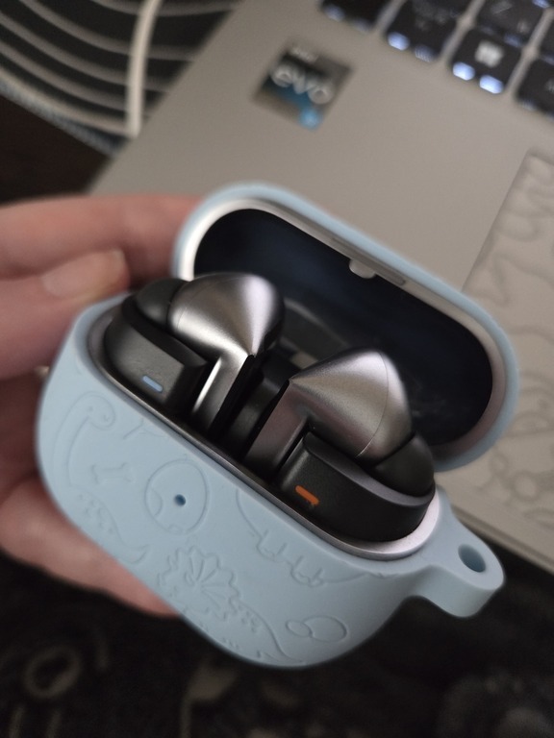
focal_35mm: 23
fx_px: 491
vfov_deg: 73.9
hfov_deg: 58.9
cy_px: 369
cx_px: 277
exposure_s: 1/48.1
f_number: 1.8
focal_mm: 5.4
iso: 1600
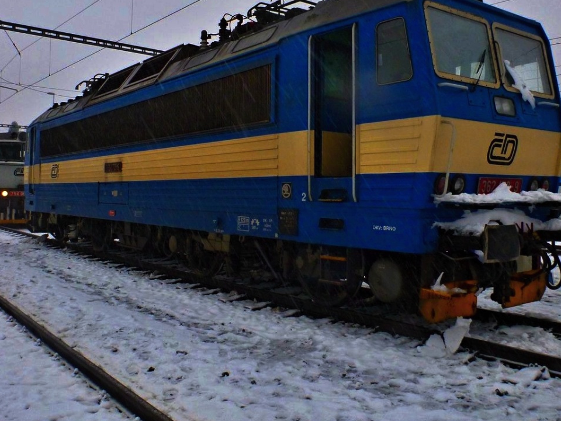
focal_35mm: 35
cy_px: 182
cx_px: 268
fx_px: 567
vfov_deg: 40.6
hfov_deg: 52.6
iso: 400
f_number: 3.3
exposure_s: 1/50
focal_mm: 4.9
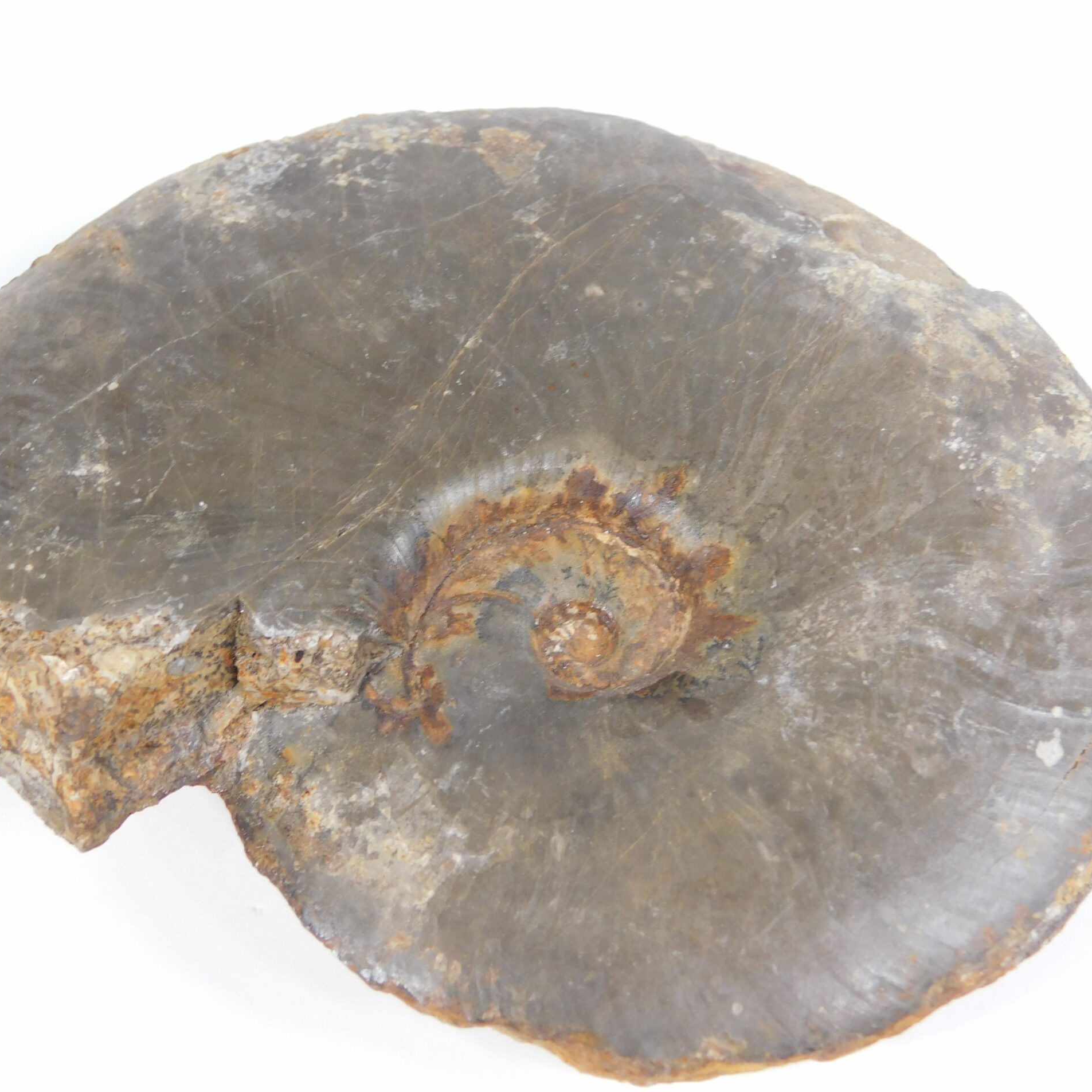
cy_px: 542
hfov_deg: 18.3
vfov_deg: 18.3
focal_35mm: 95
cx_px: 451
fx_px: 3391
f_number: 4.4
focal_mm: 14.2
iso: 125
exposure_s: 1/50
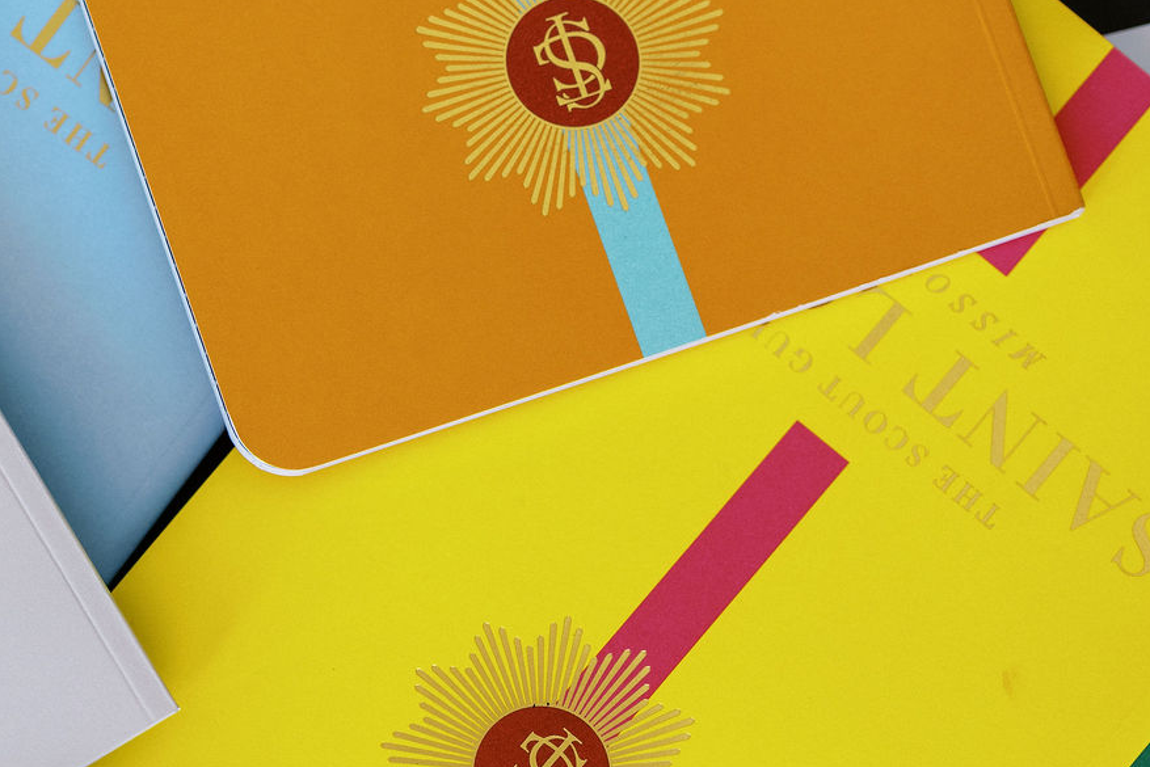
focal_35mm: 153
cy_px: 624
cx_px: -33
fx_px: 4888
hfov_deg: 13.2
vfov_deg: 9.0
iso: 400
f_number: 2
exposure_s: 1/200
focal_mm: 80
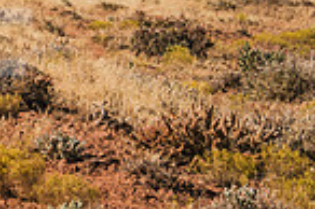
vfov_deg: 4.7
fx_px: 2535
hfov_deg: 6.9
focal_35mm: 290
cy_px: -178
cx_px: -262
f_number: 4.5
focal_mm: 70
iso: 160
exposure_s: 1/1600
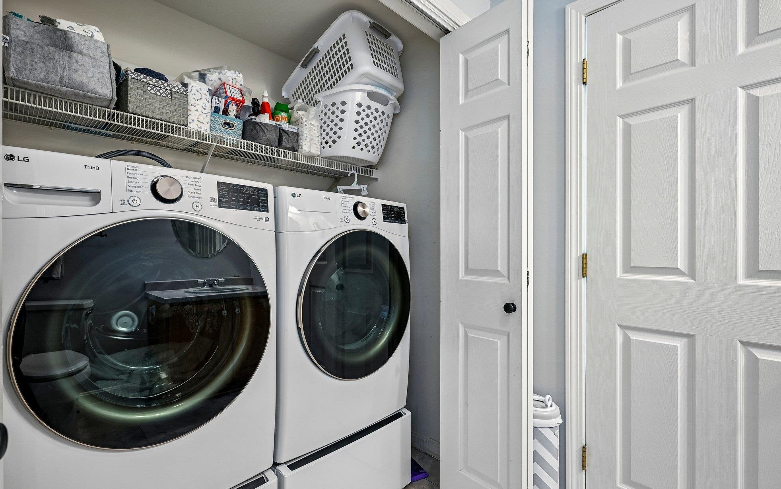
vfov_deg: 68.0
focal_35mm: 17
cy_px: 250
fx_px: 362
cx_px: 376
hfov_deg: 94.3
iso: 400
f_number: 8
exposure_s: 1/3.33
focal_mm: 16
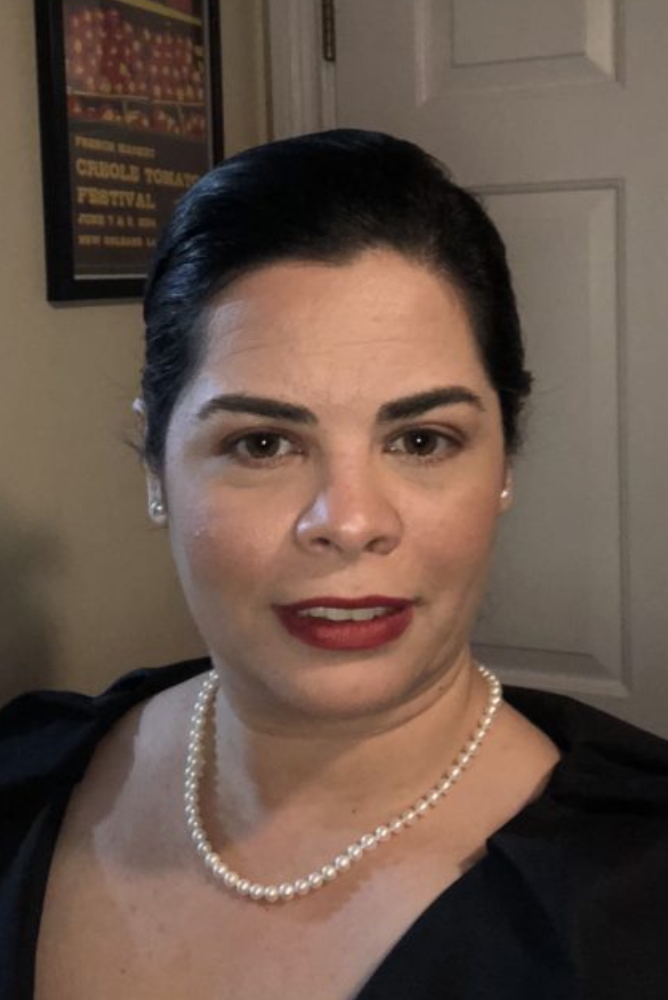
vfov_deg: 55.8
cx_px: 324
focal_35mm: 34
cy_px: 490
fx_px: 945
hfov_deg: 38.9
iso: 400
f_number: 2.2
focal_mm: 2.87
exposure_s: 1/16
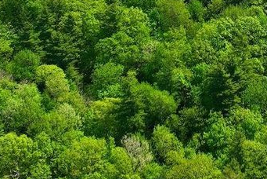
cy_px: -55
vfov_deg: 11.4
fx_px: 868
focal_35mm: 117
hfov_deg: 17.2
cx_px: 254
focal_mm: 12.3
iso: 110
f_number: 2.8
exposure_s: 1/2500
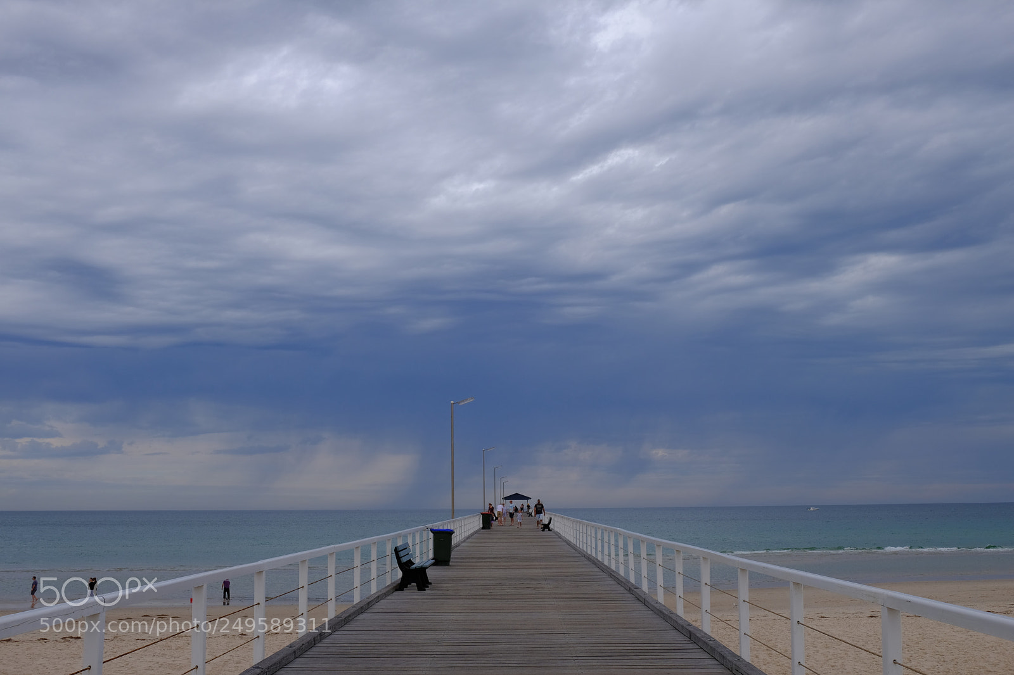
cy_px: 338
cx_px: 507
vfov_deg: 35.0
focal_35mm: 38
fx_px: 1070
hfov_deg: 50.7
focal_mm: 25.4
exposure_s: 1/680
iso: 200
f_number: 6.4
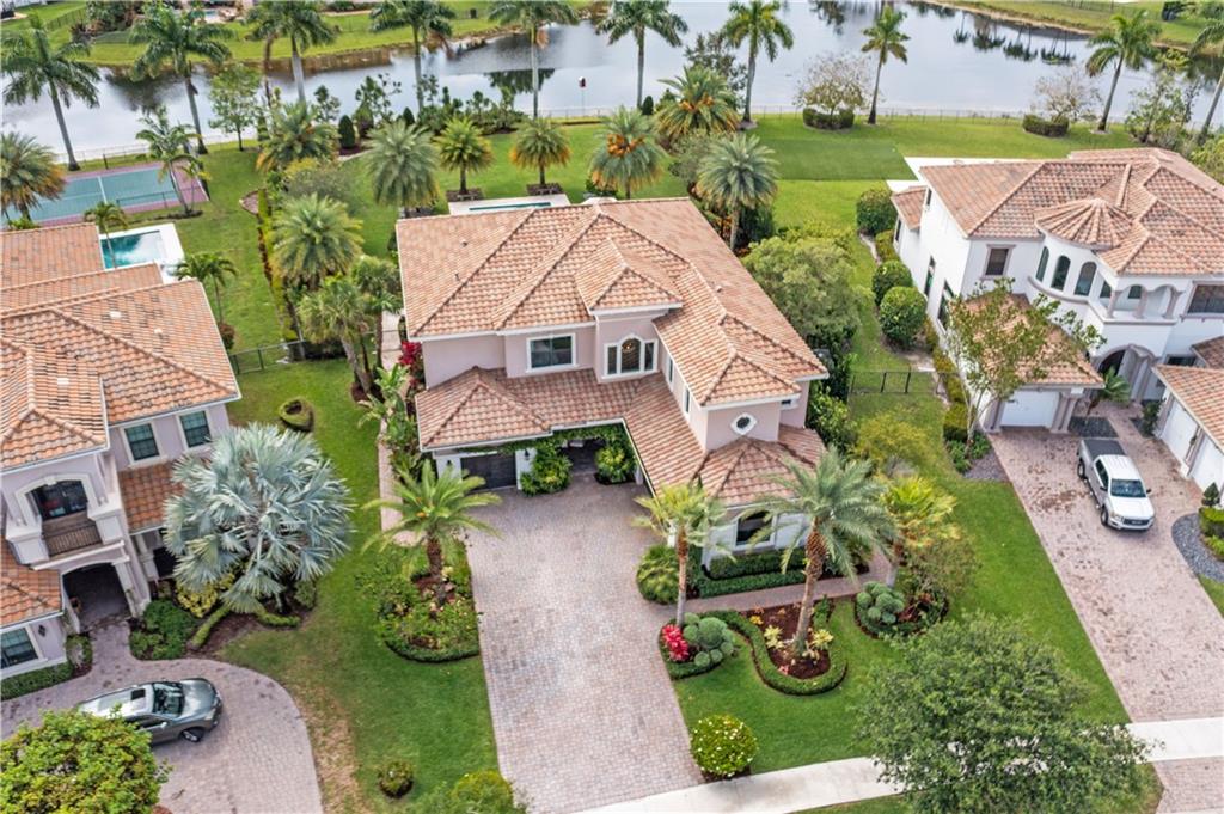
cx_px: 612
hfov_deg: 65.5
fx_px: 951
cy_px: 407
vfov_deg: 46.3
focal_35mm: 28
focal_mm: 10.26
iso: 100
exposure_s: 1/400
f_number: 2.8
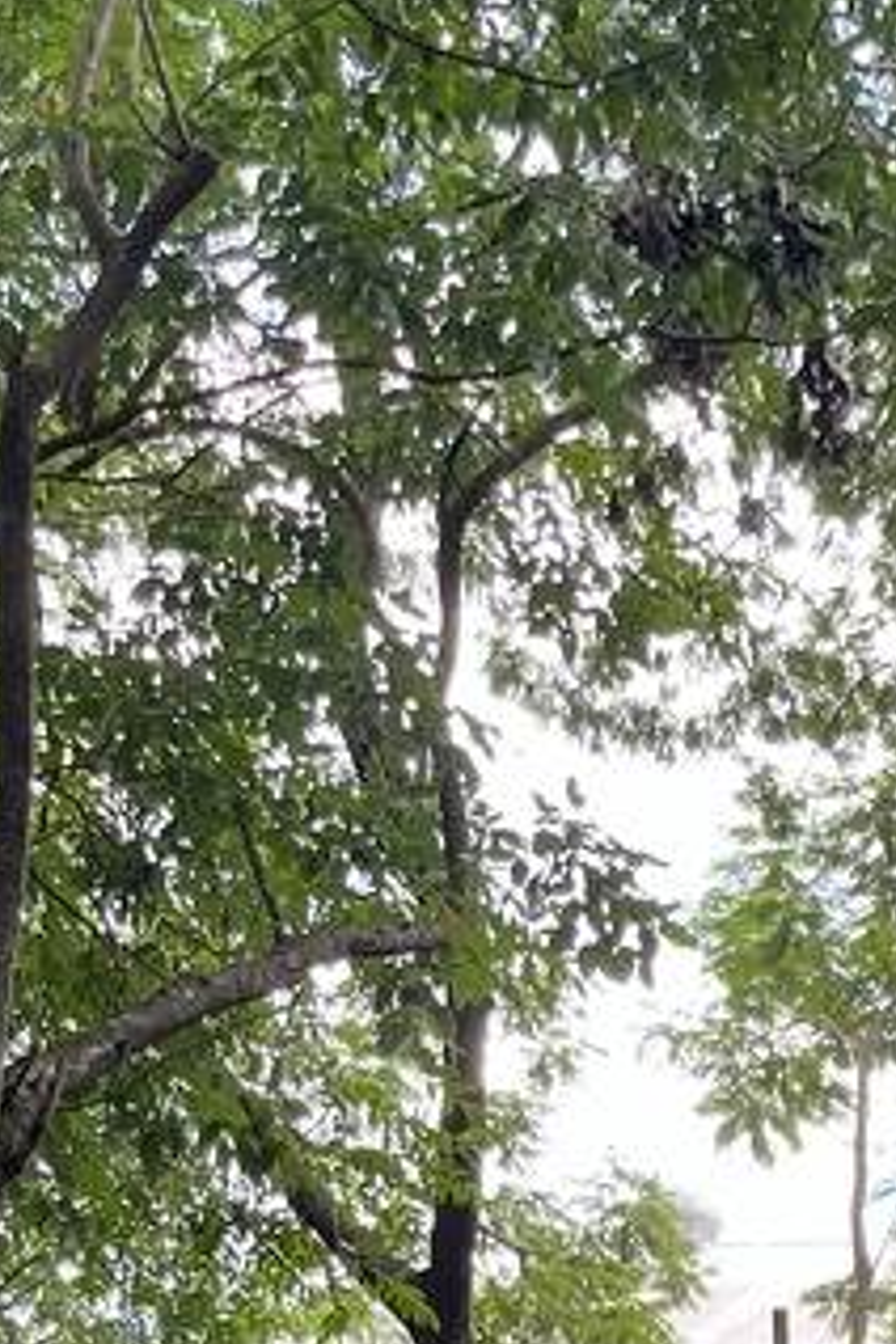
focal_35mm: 87
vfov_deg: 20.5
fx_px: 3248
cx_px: 1183
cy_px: 1923
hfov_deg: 15.0
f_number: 1.6
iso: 64
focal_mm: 5.1
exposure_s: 1/130
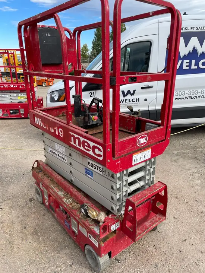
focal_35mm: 26
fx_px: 205
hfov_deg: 53.1
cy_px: 136
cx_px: 102
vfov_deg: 67.3
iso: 32
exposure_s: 1/1082
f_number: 1.6
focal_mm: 4.2
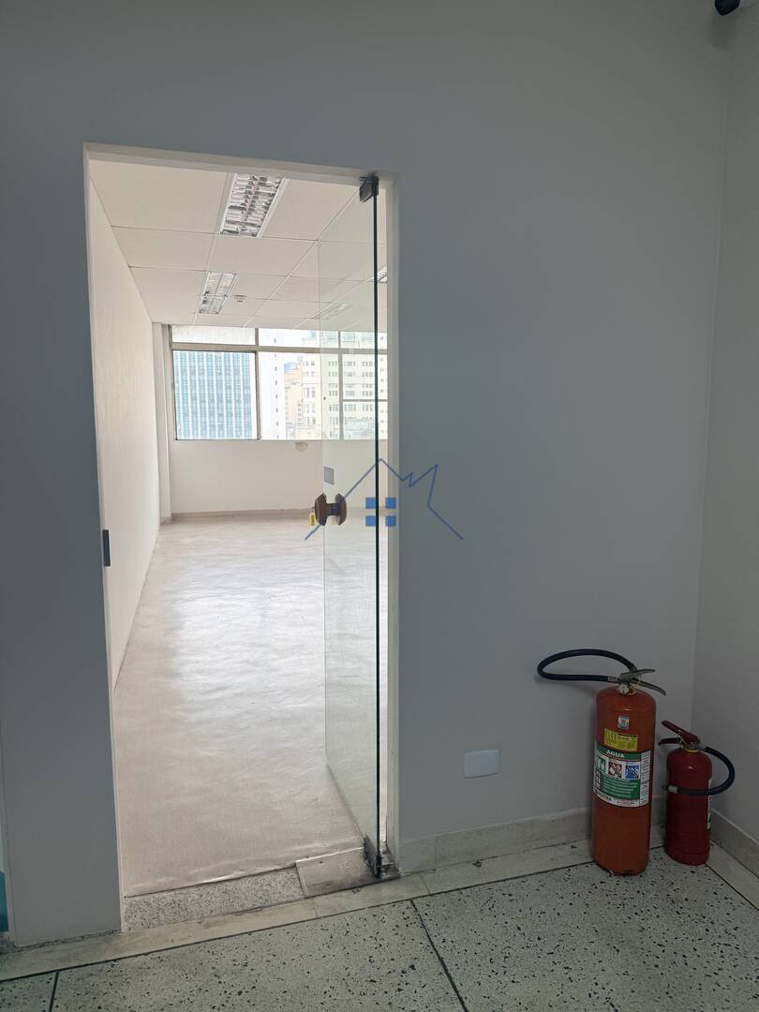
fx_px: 702
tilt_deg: -5.3
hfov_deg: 56.8
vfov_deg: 71.6
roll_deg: -0.3
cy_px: 506
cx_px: 380
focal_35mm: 24
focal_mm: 6.76
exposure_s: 1/245
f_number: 1.78
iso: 100
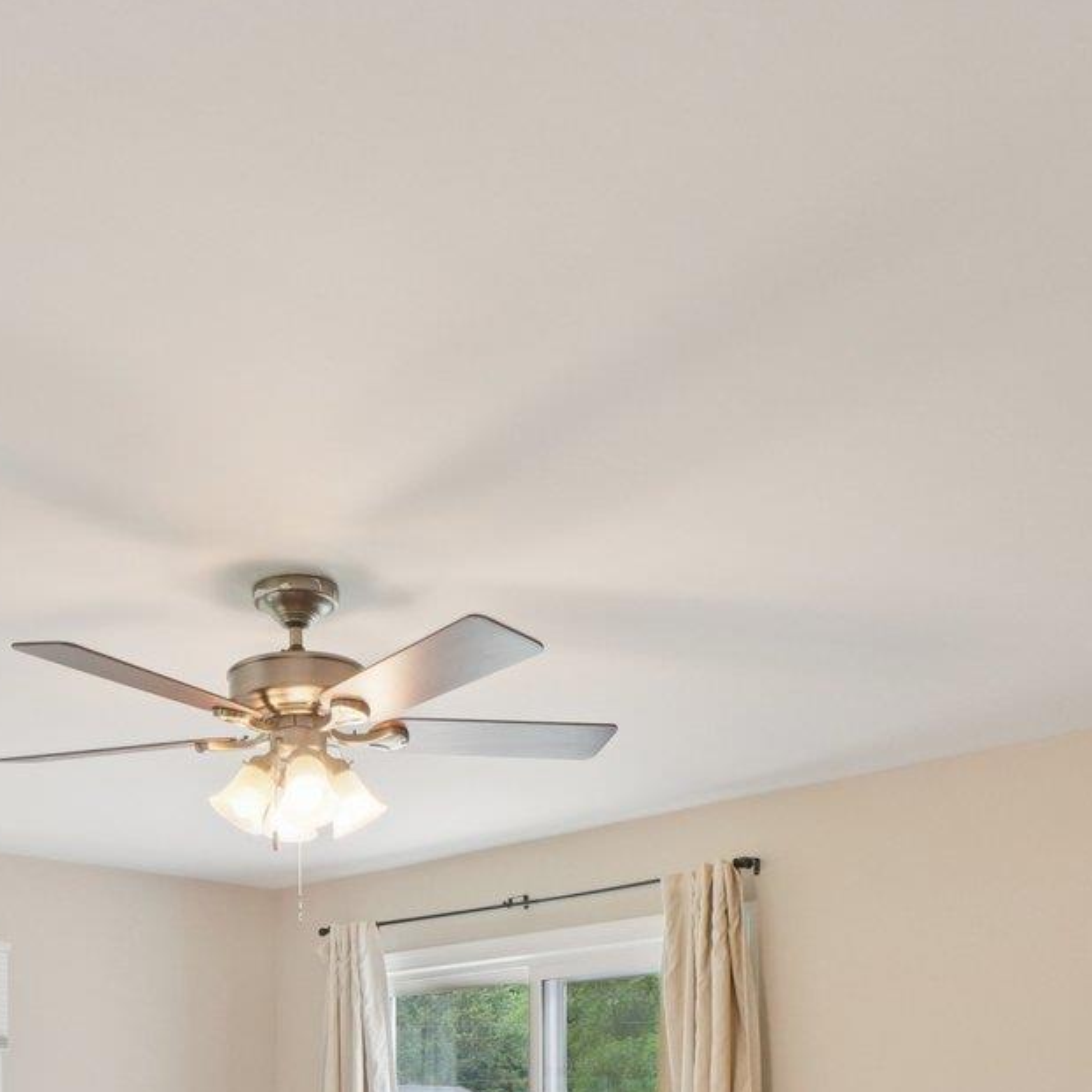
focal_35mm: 42
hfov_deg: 39.6
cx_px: 367
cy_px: 1189
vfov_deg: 34.7
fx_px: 1499
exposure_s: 1/30
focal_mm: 10
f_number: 8
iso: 500
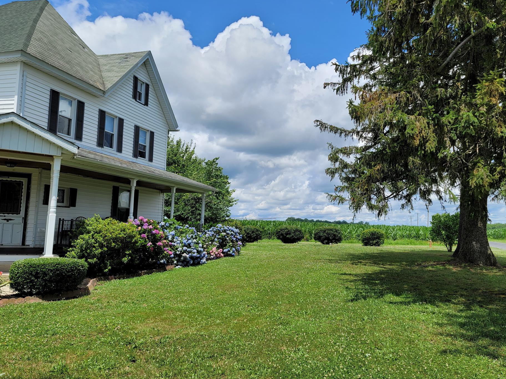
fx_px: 409
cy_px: 190
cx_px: 271
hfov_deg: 63.4
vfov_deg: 49.7
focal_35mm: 28
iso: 20
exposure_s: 1/1111
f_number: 1.8
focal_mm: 7
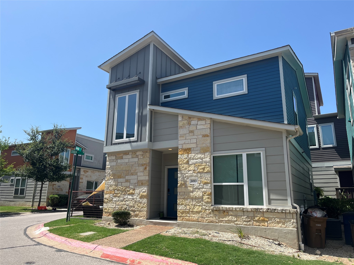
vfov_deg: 53.1
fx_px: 266
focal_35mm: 26
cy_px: 132
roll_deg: -0.9
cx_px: 177
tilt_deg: +14.6
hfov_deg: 67.3
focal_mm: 5.1
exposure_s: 1/2899
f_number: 1.6
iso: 50
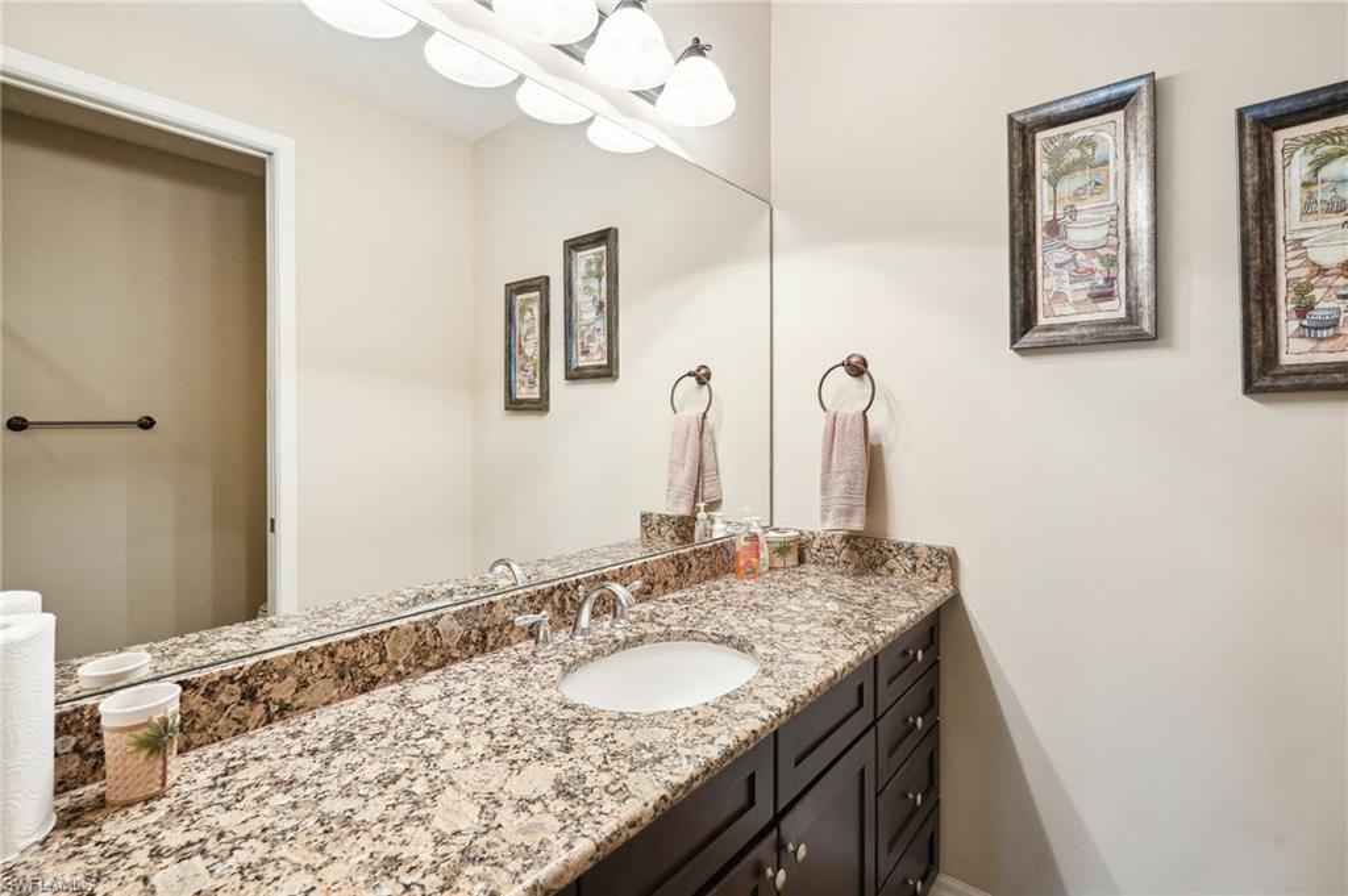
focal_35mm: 16
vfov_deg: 73.7
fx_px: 599
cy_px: 448
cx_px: 674
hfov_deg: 96.8
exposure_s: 1/8
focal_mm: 16
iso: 400
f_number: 8
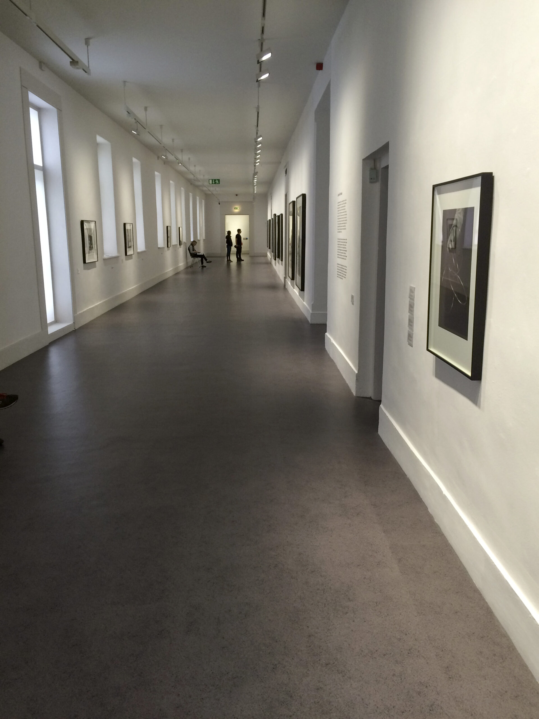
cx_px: 270
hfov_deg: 48.2
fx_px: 602
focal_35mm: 29
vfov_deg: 61.7
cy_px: 360
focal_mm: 4.15
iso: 80
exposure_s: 1/30
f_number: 2.2
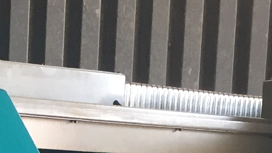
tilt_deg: -8.7
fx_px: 1298
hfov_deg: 11.6
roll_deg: -2.0
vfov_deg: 6.3
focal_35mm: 180
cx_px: -81
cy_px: 436
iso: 50
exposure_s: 1/33
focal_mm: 4.15
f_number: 2.2
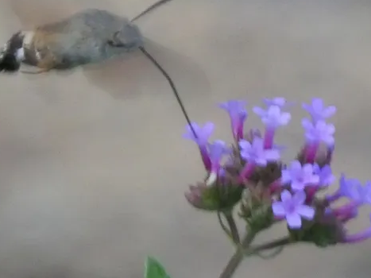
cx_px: 191
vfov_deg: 1.9
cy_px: 119
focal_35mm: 776
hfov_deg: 2.6
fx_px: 8315
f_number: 5.6
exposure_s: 1/100
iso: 640
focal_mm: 101.4
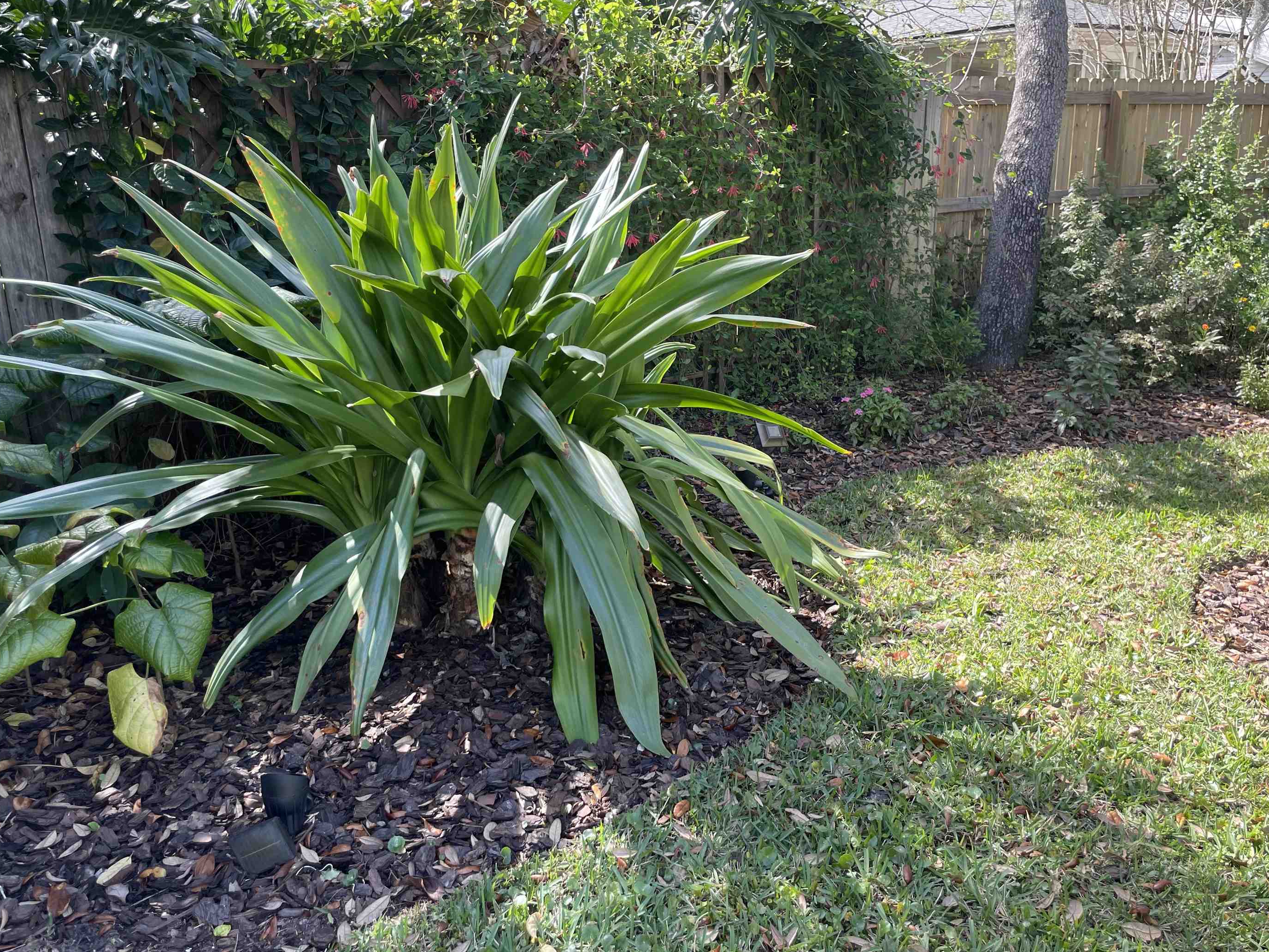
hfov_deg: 61.7
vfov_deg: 48.2
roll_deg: +2.2
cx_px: 634
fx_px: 1063
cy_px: 437
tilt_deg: -15.4
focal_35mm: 29
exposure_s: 1/274
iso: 32
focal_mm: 4.2
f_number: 1.6
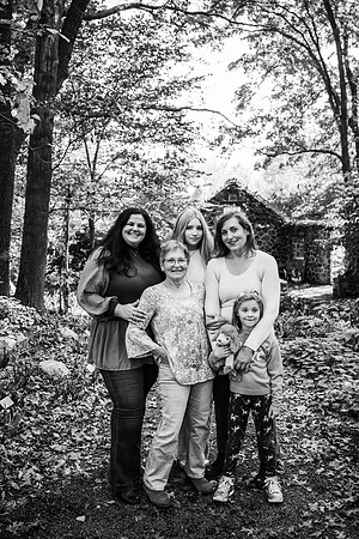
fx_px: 509
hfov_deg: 38.9
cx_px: 180
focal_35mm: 34
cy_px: 270
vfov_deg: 55.8
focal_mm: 34
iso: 500
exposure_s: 1/320
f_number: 4
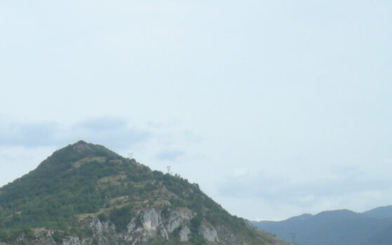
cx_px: 84
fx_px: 1089
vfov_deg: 12.1
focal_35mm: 102
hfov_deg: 20.2
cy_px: 395
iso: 50
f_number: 5.7
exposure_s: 1/170
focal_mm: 5.7
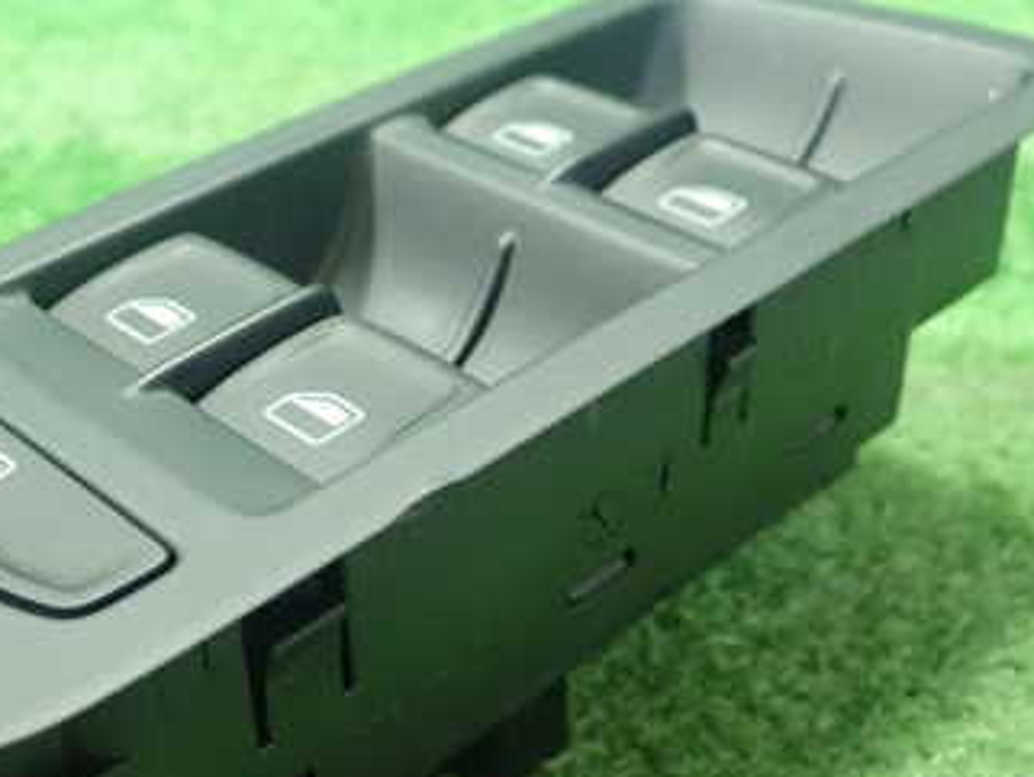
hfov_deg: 34.3
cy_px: 467
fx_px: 1673
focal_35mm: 56
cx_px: 435
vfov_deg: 26.1
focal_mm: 5.5
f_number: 2.3
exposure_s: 1/100
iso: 800
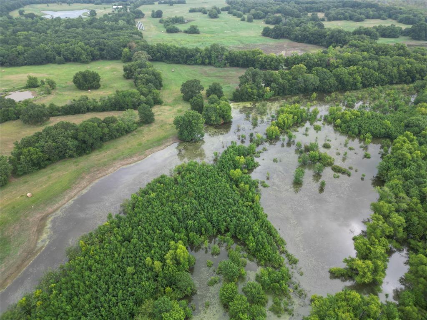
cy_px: 160
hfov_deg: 71.6
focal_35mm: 24
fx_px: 296
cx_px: 214
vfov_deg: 56.8
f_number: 1.7
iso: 100
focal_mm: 6.72
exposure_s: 1/500
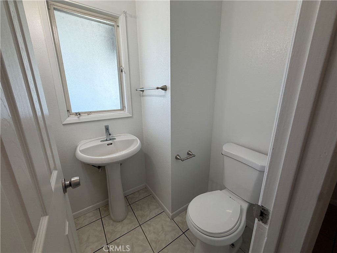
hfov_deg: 102.1
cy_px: 126
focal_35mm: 14
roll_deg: +0.5
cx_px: 168
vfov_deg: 85.7
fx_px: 136
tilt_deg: -15.0
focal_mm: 2.22
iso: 100
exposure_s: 1/120
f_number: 2.2
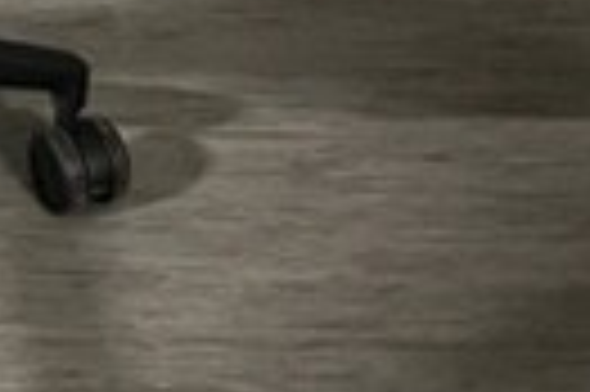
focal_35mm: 132
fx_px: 2161
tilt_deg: -23.6
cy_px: -433
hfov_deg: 14.4
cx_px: -333
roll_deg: +0.7
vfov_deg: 9.6
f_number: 1.6
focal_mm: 5.1
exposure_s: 1/37
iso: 640
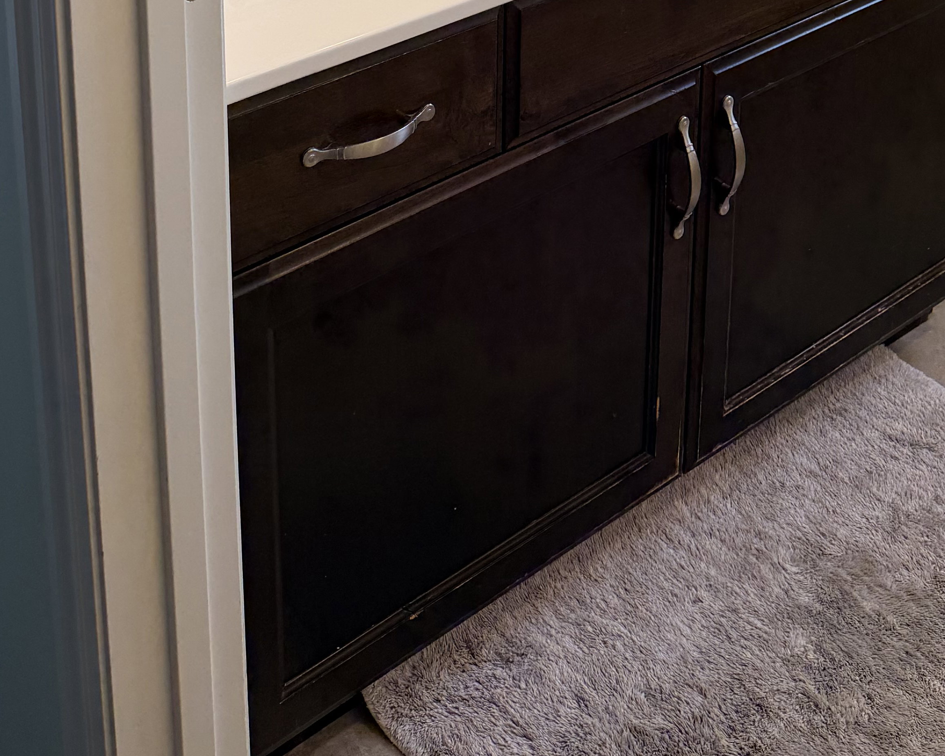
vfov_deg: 22.7
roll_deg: +0.1
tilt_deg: -15.5
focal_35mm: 58
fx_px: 1622
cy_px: -286
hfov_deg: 32.5
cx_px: 503
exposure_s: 1/120
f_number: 1.78
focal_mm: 6.76
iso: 64
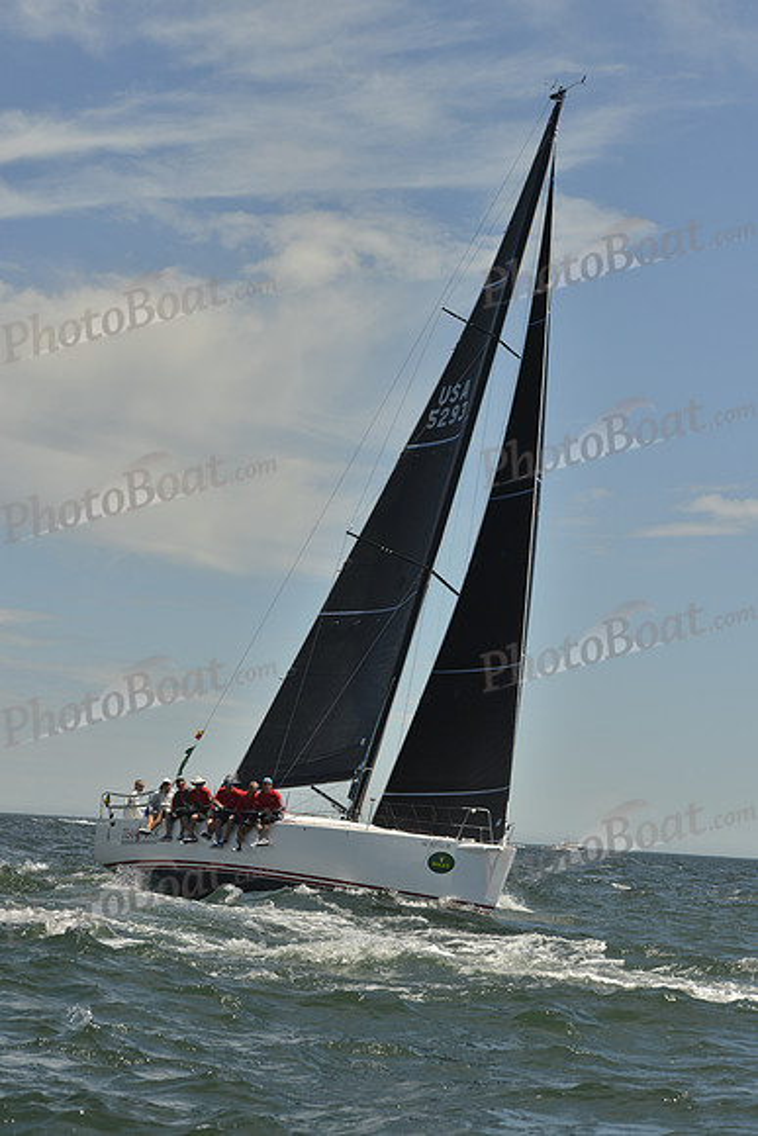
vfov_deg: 22.6
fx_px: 2841
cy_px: 568
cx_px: 379
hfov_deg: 15.2
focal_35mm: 90
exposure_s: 1/1600
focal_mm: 90
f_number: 9
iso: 280
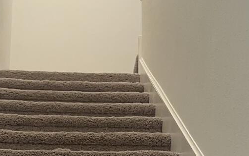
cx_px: 70
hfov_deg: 20.5
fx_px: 685
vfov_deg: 12.5
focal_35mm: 101
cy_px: 217
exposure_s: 1/120
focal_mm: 6.86
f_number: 1.78
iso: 320
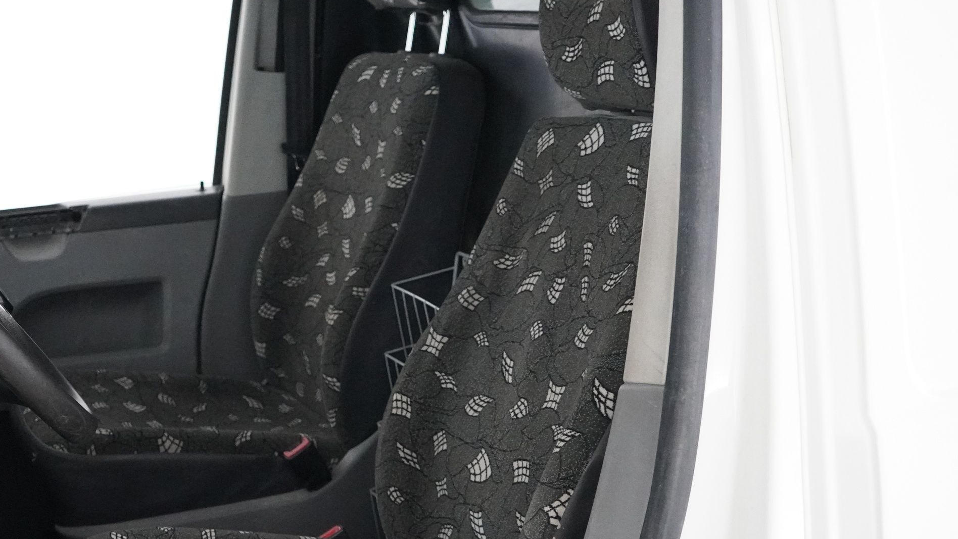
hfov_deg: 35.8
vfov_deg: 20.7
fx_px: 1474
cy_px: 350
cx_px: 345
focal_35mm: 58
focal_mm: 28
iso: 6400
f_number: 3.5
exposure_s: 1/100
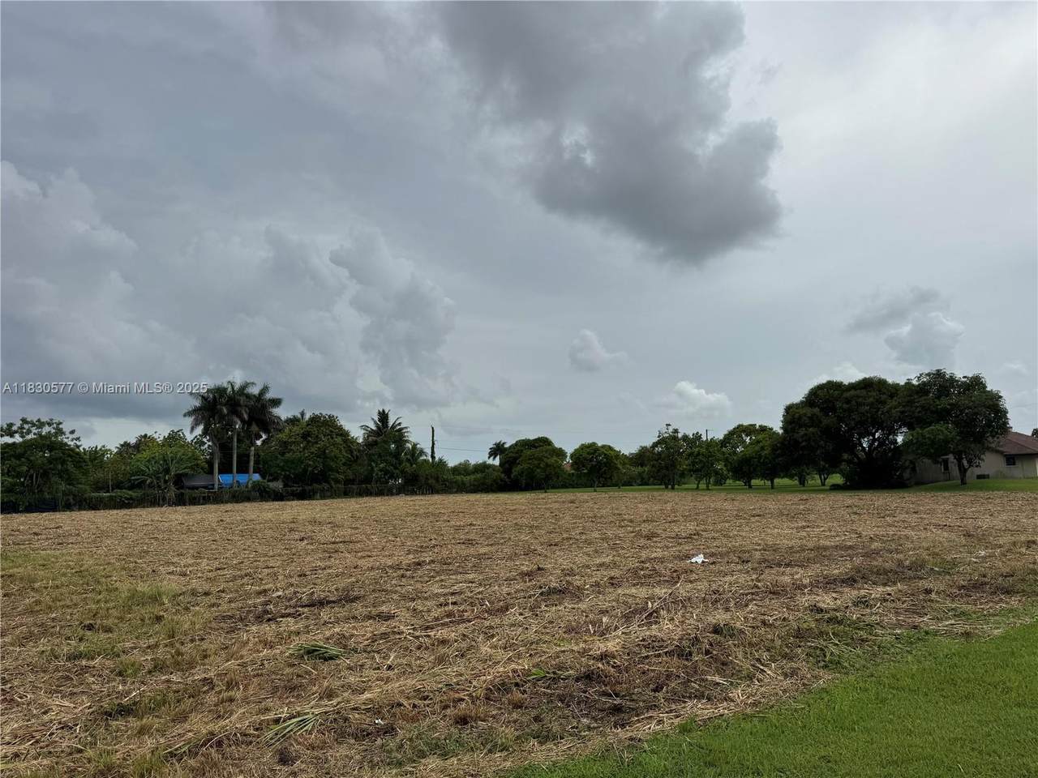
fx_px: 720
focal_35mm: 24
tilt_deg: +6.4
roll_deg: +2.2
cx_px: 519
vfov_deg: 56.8
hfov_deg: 71.6
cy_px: 389
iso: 80
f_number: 1.78
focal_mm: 6.76
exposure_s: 1/10417
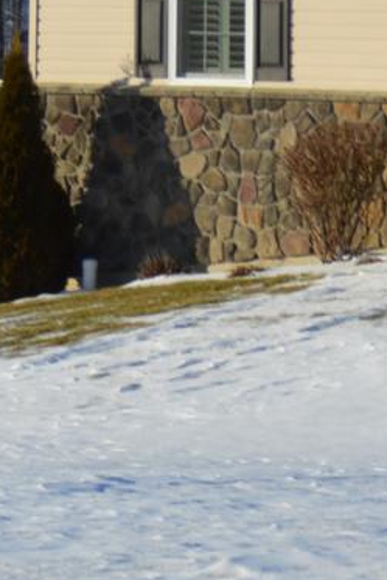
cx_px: 1329
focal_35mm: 263
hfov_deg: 4.9
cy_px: -206
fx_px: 4237
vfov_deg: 7.7
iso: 100
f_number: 9
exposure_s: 1/320
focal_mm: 32
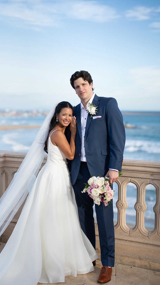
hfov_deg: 21.1
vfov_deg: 36.6
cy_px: 149
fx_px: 430
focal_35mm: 57
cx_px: 79
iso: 360
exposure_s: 1/8000
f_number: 1.6
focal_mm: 50
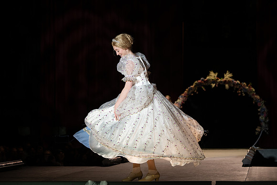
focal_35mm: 89
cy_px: 93
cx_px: 145
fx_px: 681
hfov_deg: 23.0
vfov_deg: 15.5
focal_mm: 81
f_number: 3.5
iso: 800
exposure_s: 1/640
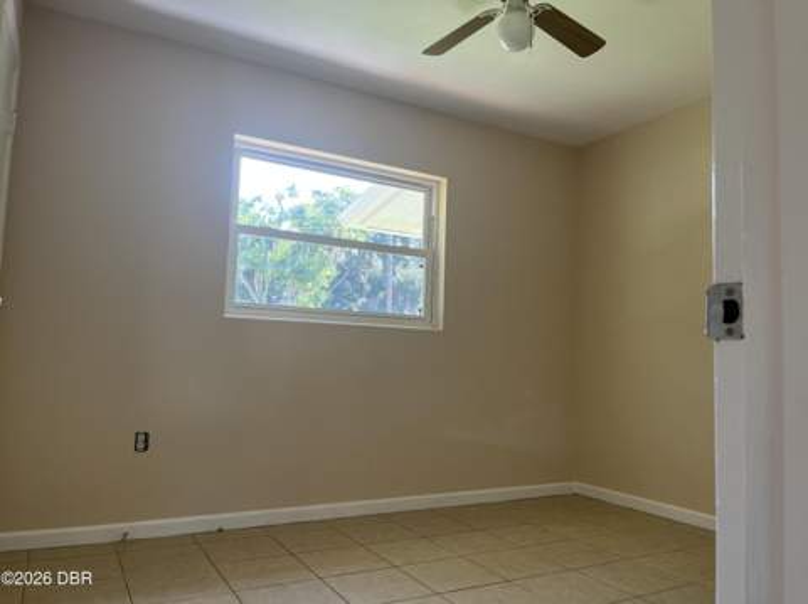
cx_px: 404
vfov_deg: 53.0
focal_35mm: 26
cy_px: 302
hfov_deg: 67.4
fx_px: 606
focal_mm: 5.1
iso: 125
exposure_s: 1/120
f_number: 1.6
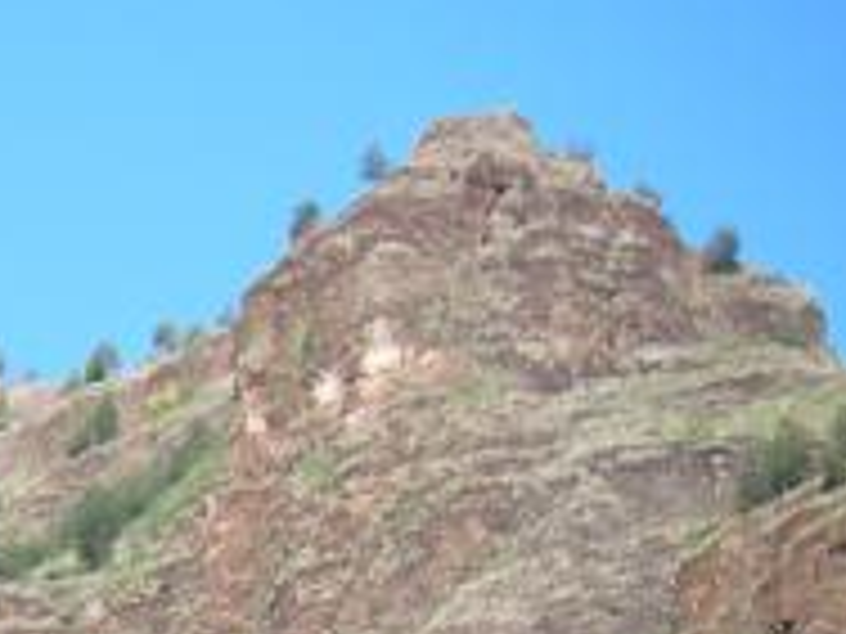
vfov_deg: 7.3
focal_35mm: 201
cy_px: 841
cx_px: -364
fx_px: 4912
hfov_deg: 9.6
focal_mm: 10.5
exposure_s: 1/250
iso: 80
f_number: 3.7
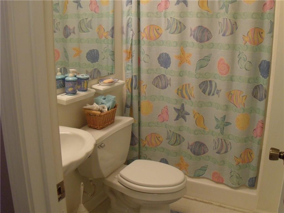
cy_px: 106
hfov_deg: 51.4
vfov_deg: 39.7
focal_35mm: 36
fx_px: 295
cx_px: 142
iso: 400
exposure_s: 1/50
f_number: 3.6
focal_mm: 6.4
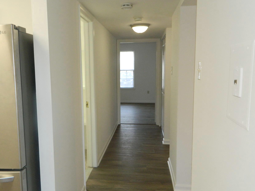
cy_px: 98
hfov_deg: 58.1
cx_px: 111
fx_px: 228
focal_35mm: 31
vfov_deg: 45.4
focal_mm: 4.5
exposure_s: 1/30
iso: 200
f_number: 3.1
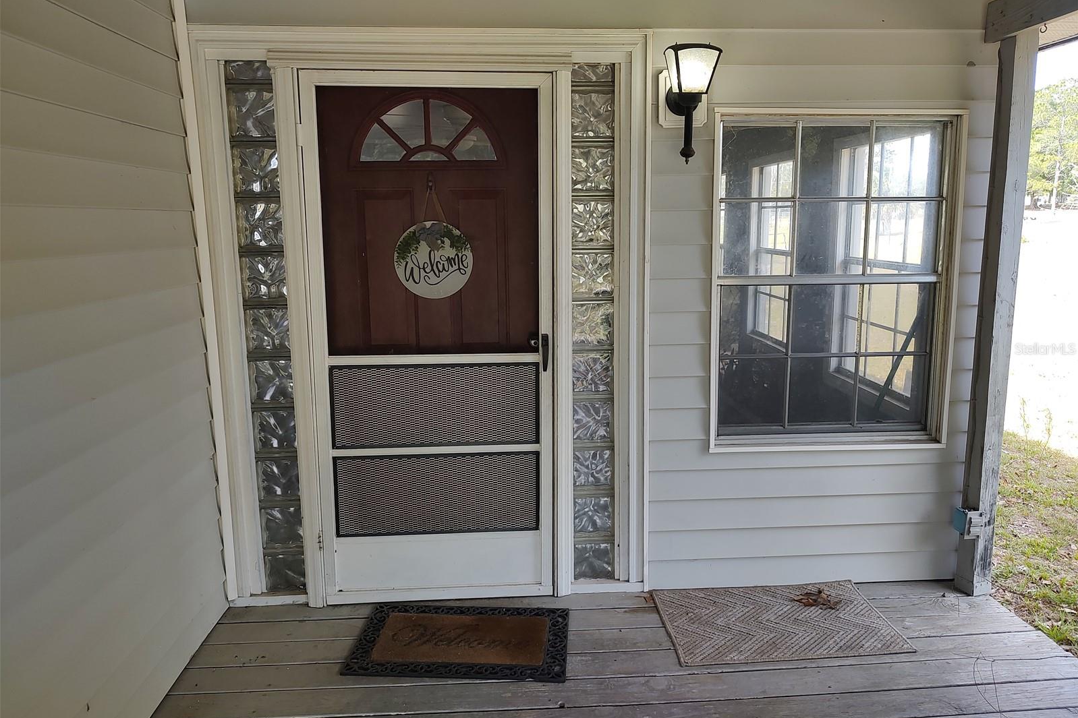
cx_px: 539
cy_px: 349
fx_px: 748
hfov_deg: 71.5
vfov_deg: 51.3
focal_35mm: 25
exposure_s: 1/120
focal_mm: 5.88
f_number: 1.9
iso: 328
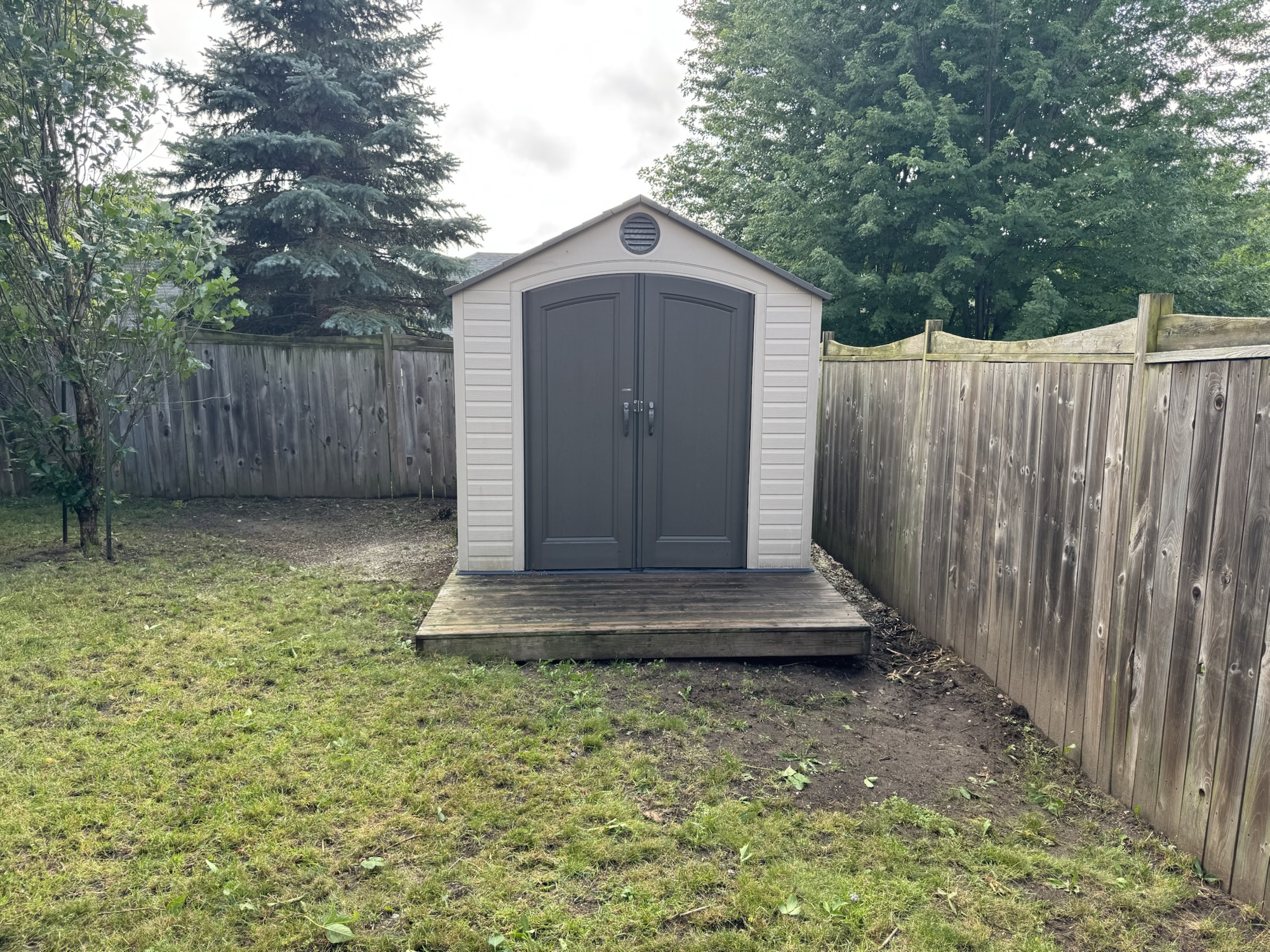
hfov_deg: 71.6
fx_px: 881
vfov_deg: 56.8
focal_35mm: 24
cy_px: 476
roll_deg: +1.6
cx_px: 635
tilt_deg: -7.2
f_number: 1.78
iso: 80
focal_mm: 6.76
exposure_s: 1/349
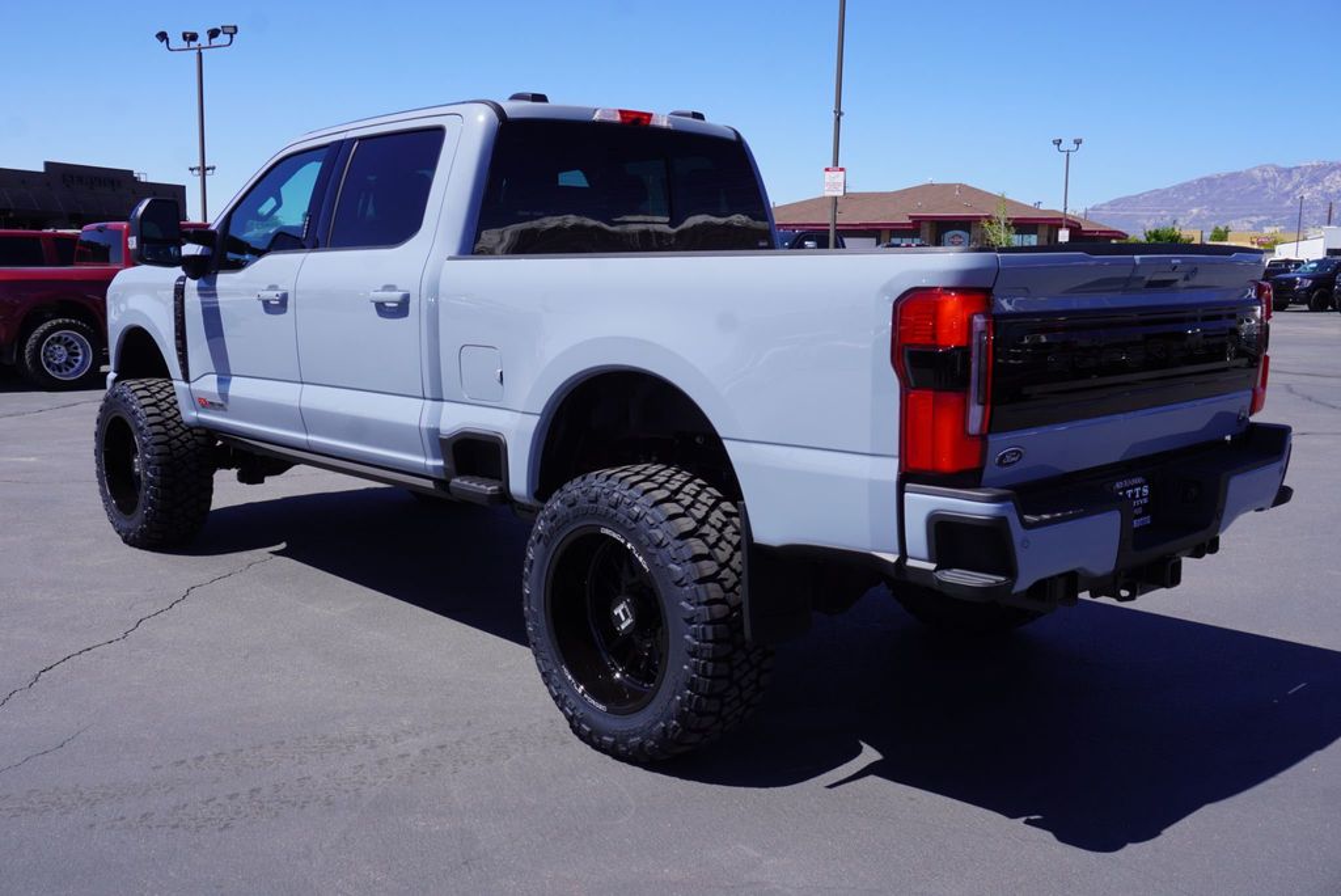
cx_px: 670
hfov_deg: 57.2
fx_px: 1230
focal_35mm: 33
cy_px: 448
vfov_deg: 40.0
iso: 100
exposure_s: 1/160
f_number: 10
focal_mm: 22
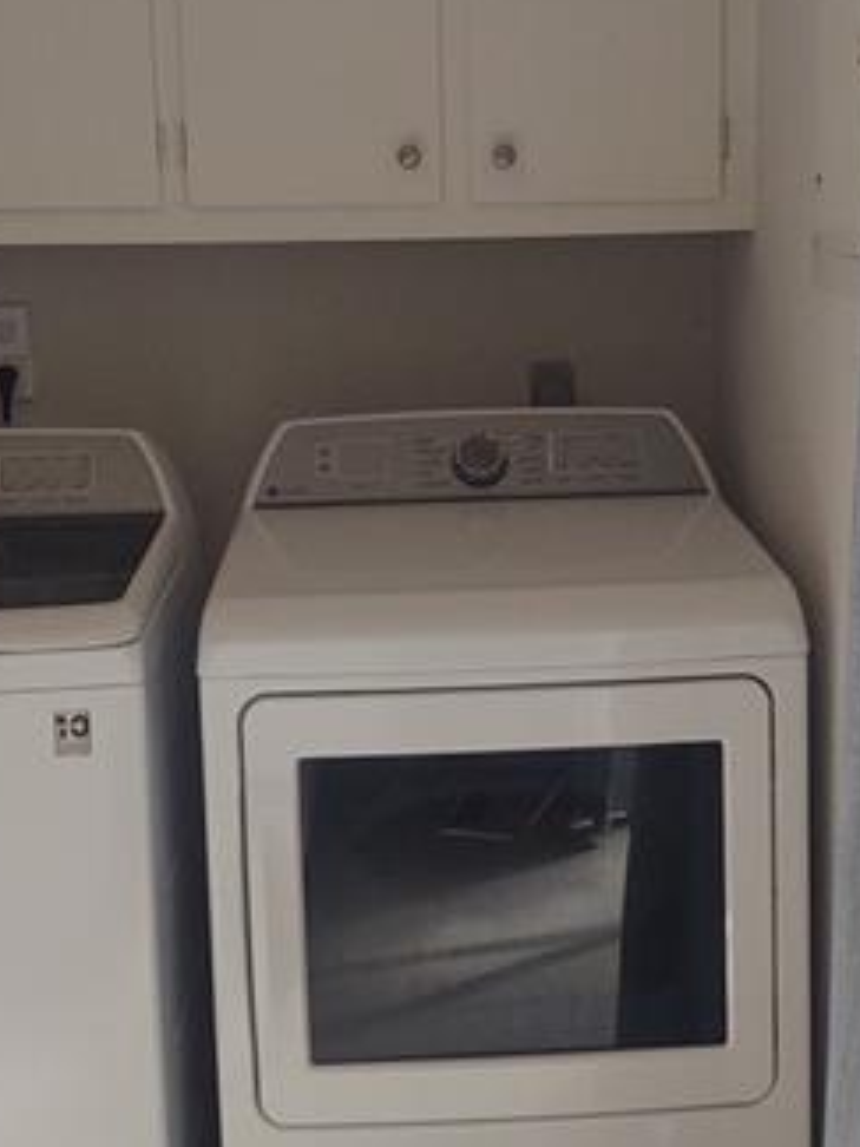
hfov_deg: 22.9
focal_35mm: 64
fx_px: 2120
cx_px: 513
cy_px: 542
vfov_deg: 30.3
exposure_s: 1/120
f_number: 1.7
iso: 141
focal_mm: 4.75
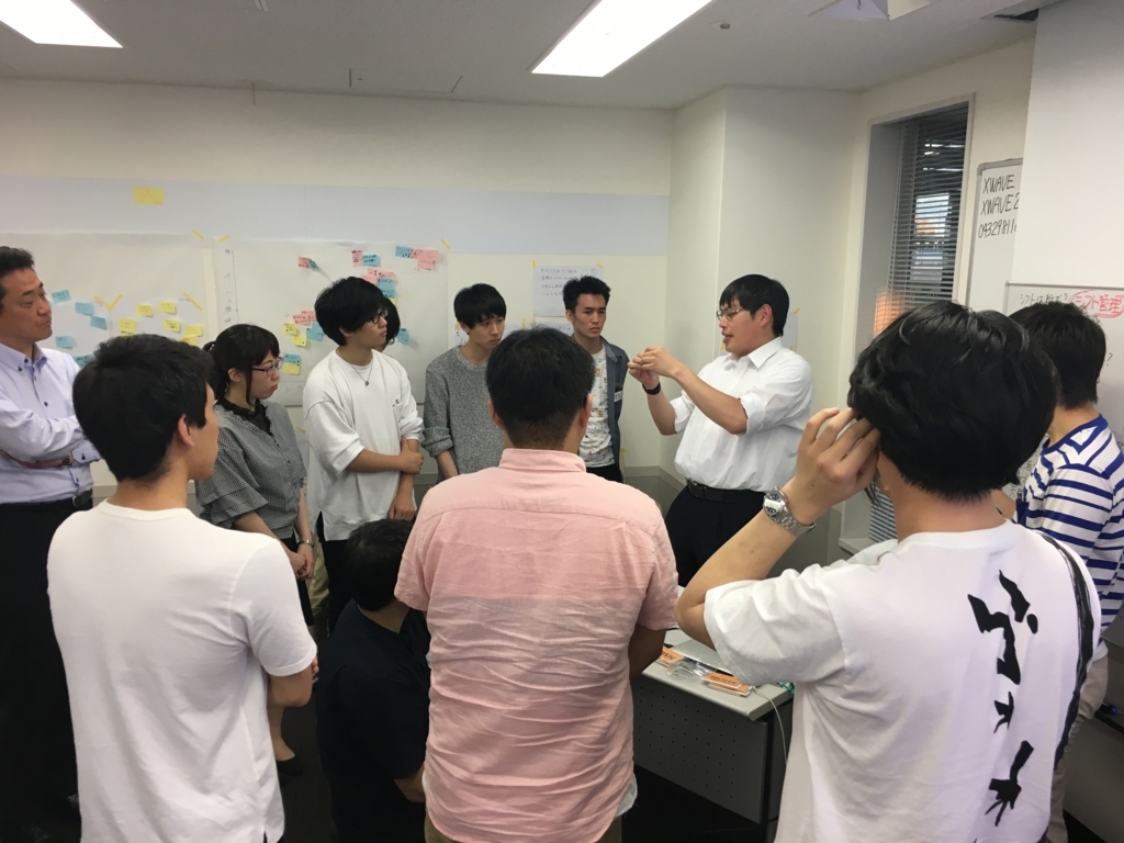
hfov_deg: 61.7
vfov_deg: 48.2
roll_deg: -0.8
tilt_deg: -9.3
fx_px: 942
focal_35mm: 29
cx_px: 562
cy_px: 422
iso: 32
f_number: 2.2
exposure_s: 1/30
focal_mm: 4.15
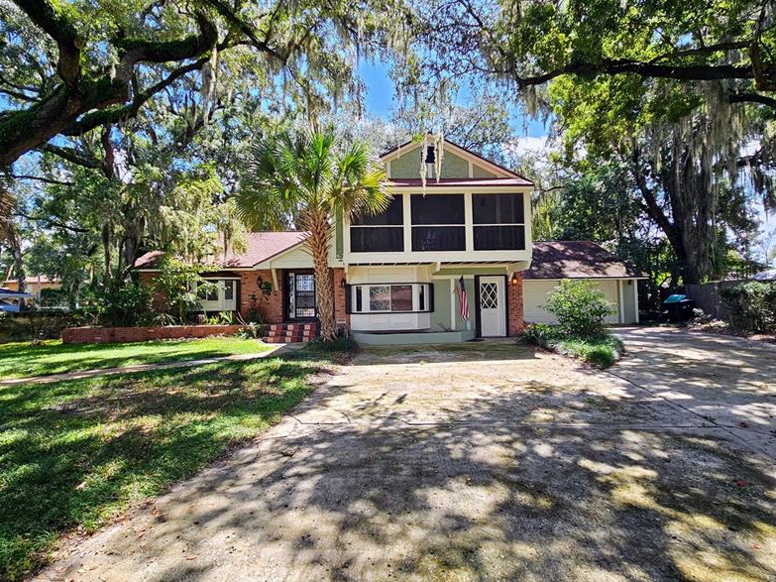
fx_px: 381
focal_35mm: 17
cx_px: 384
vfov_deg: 74.7
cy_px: 287
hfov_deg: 91.0
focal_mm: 2.2
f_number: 2.2
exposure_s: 1/445
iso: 50
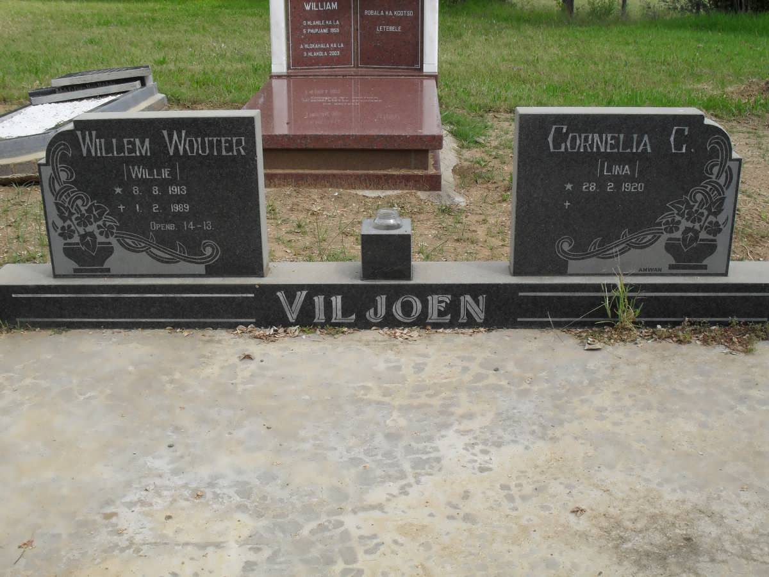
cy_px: 288
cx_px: 384
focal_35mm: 42
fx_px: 933
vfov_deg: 34.3
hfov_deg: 44.8
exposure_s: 1/125
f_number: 9.2
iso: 100
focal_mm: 7.5
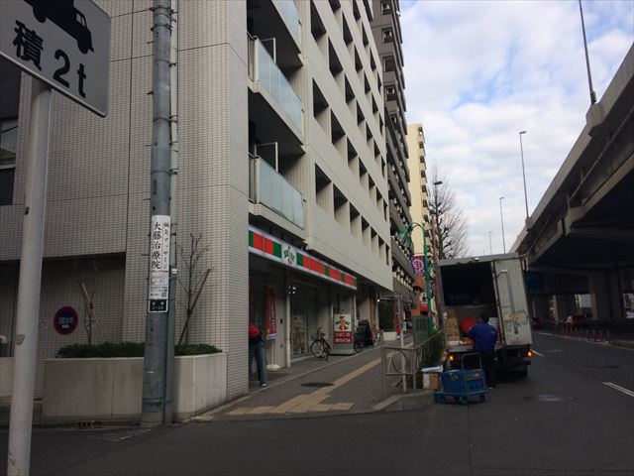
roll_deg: +1.9
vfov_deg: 48.2
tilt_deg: +8.7
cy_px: 238
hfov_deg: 61.7
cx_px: 317
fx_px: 531
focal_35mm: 29
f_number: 2.2
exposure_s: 1/1140
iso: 32
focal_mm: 4.15
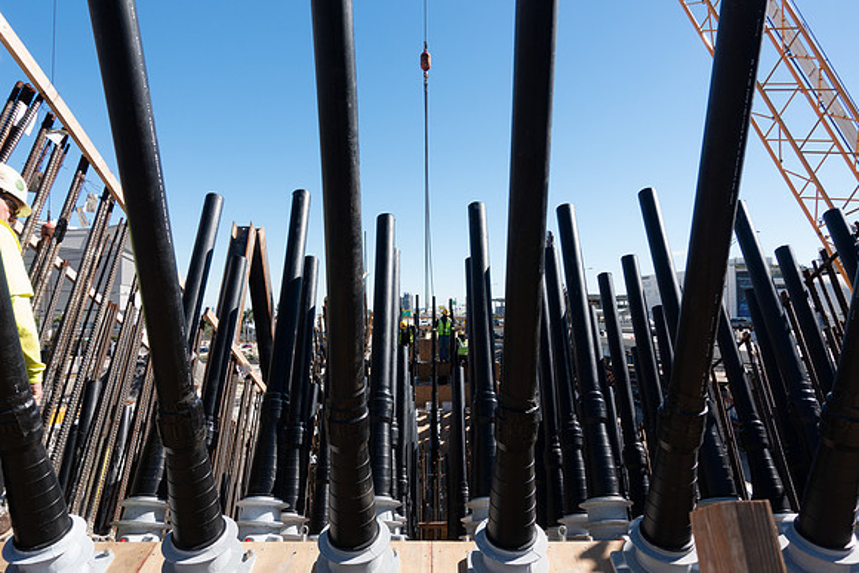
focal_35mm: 24
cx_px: 430
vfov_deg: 53.2
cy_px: 286
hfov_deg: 73.7
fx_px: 573
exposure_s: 1/800
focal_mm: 8.8
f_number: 4
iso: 125
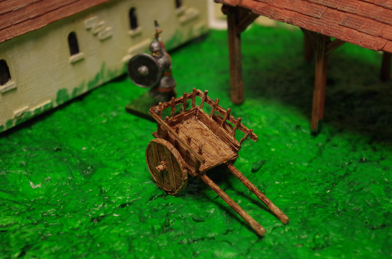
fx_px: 695
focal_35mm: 64
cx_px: 196
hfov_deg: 31.5
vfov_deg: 21.1
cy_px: 130
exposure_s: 1/125
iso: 1600
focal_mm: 42.5
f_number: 7.1
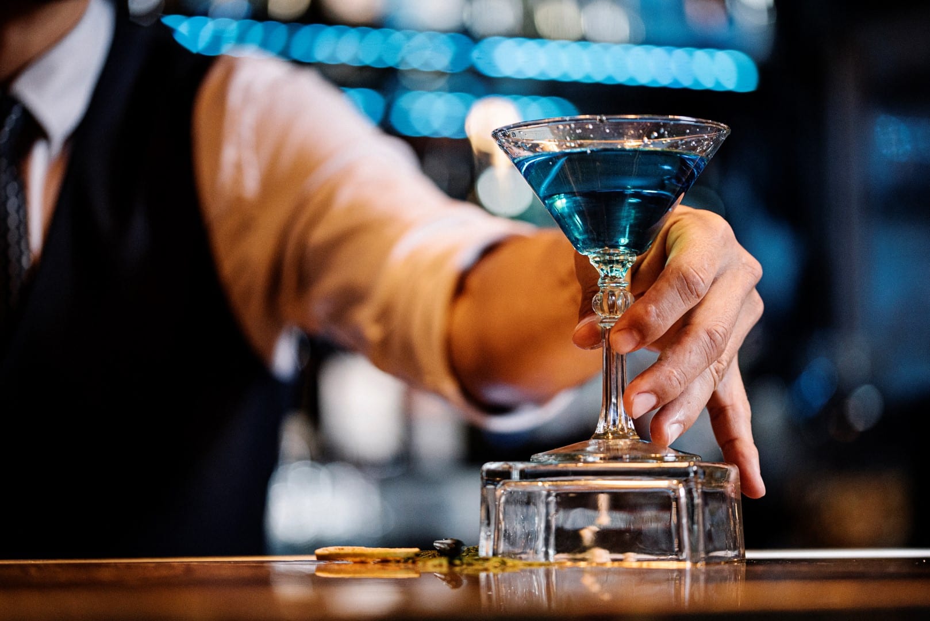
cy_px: 310
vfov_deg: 13.1
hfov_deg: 19.4
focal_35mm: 105
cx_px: 465
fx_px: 2713
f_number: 3
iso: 500
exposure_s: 1/100
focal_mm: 105
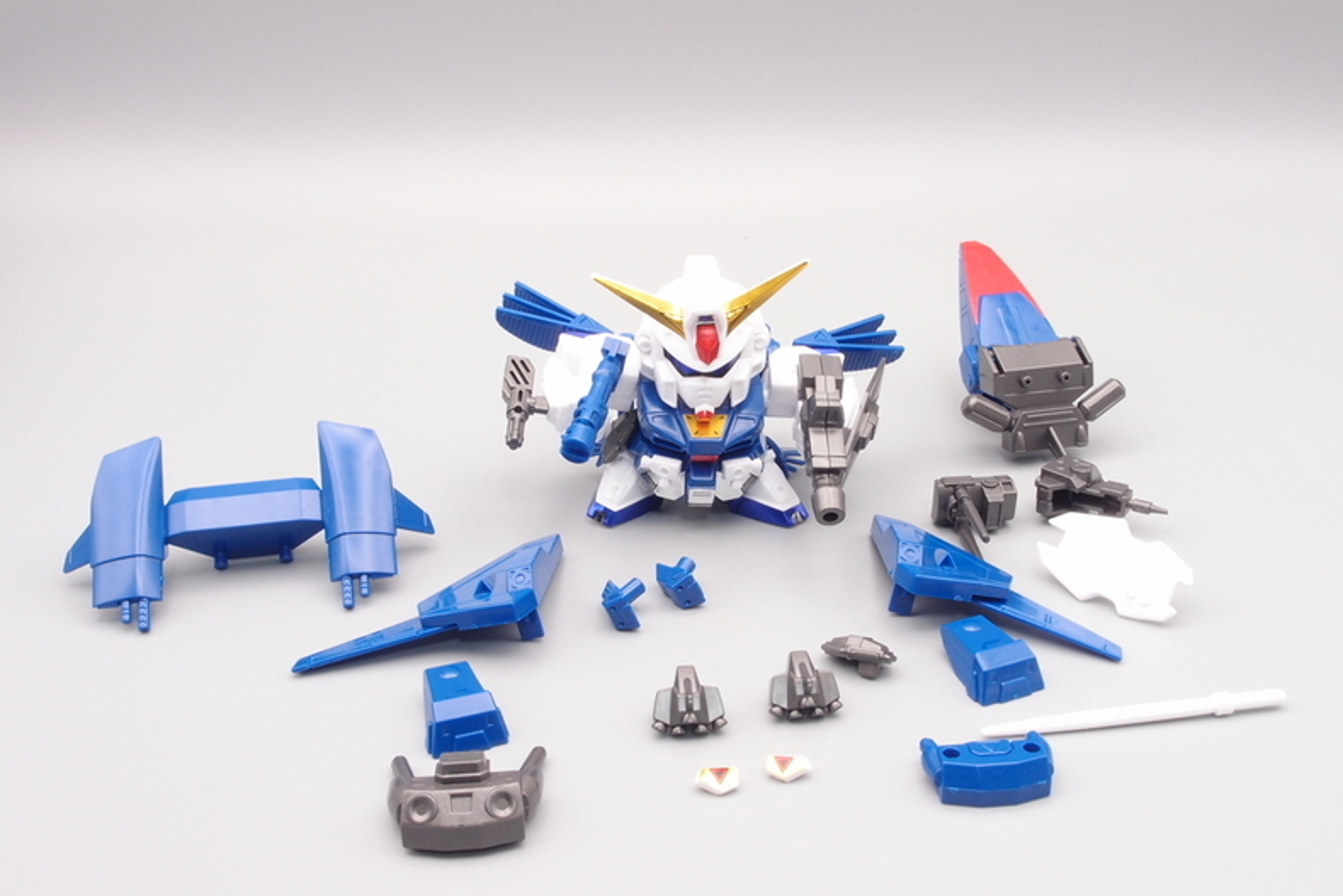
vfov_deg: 33.4
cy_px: 457
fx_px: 1492
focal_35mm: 40
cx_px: 673
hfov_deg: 48.5
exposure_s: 1/6
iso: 100
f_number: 8
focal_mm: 8.16
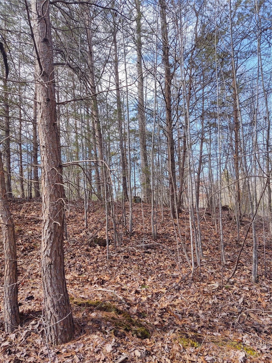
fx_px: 283
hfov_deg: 51.4
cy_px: 182
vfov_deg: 65.3
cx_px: 136
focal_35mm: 27
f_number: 1.7
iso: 100
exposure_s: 1/1387
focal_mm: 4.75
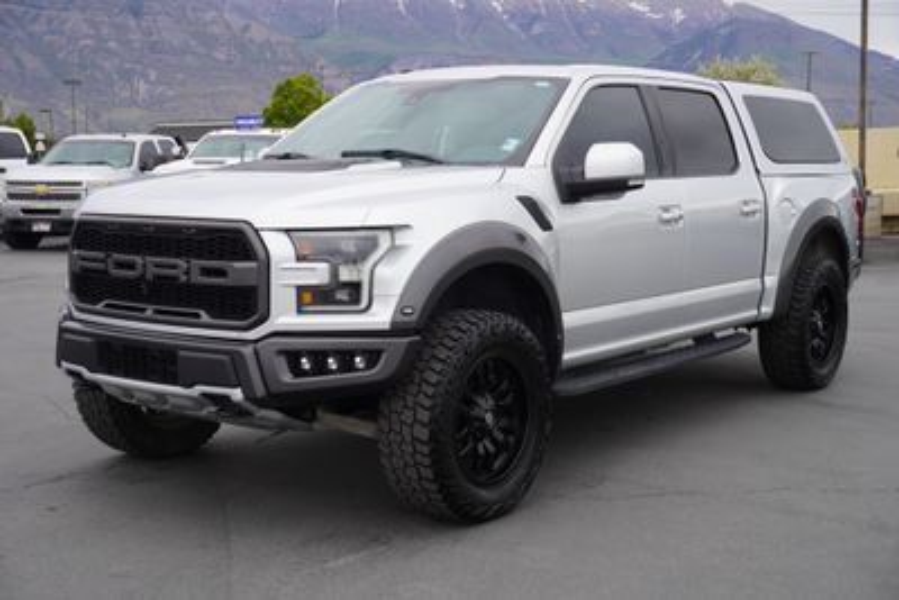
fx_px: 1237
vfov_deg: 27.3
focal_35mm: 50
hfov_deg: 40.0
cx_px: 450
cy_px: 300
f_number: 8
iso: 100
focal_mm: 33
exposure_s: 1/100
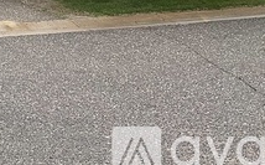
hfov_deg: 19.6
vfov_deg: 12.4
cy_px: -134
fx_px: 692
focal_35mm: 96
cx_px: -101
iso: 16
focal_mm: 3
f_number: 1.8
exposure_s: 1/287
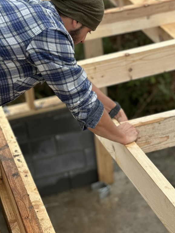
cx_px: 92
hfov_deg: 14.5
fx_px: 687
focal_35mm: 102
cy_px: 93
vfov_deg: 19.2
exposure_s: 1/121
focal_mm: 9
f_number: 2.8
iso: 64
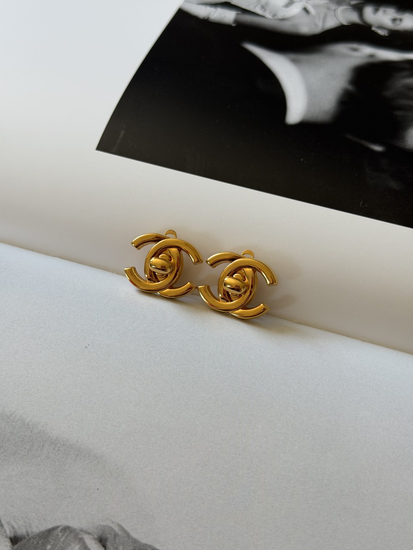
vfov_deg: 39.7
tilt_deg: -56.6
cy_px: 275
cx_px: 206
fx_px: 764
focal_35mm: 48
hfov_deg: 30.3
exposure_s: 1/184
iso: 50
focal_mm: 6.76
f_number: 1.78
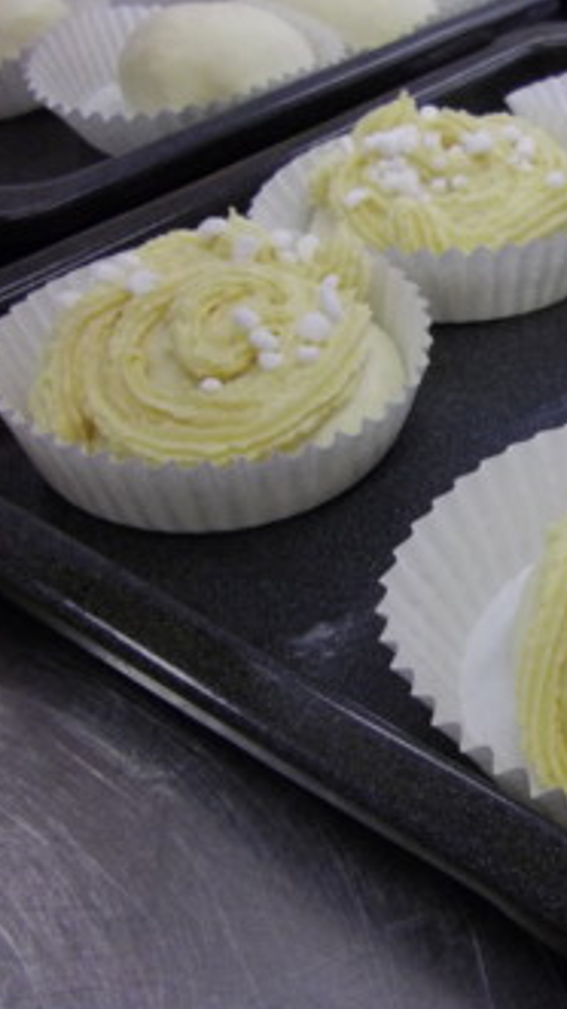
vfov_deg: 50.5
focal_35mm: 40
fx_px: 1070
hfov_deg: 26.6
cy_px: 509
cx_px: 665
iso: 196
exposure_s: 1/50
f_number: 3.2
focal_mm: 4.9
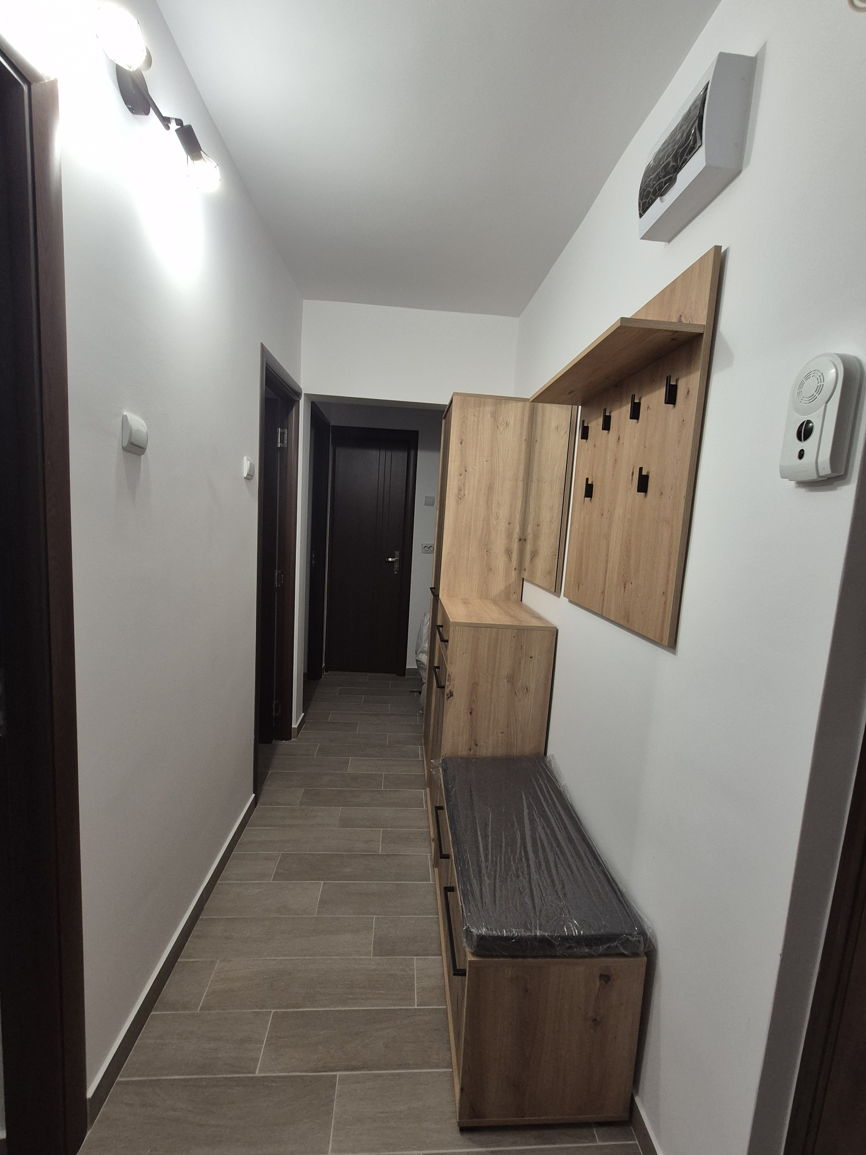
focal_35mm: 13
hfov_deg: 89.9
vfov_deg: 106.2
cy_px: 578
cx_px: 433
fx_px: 434
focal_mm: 2.2
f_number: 2.2
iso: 250
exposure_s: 1/50
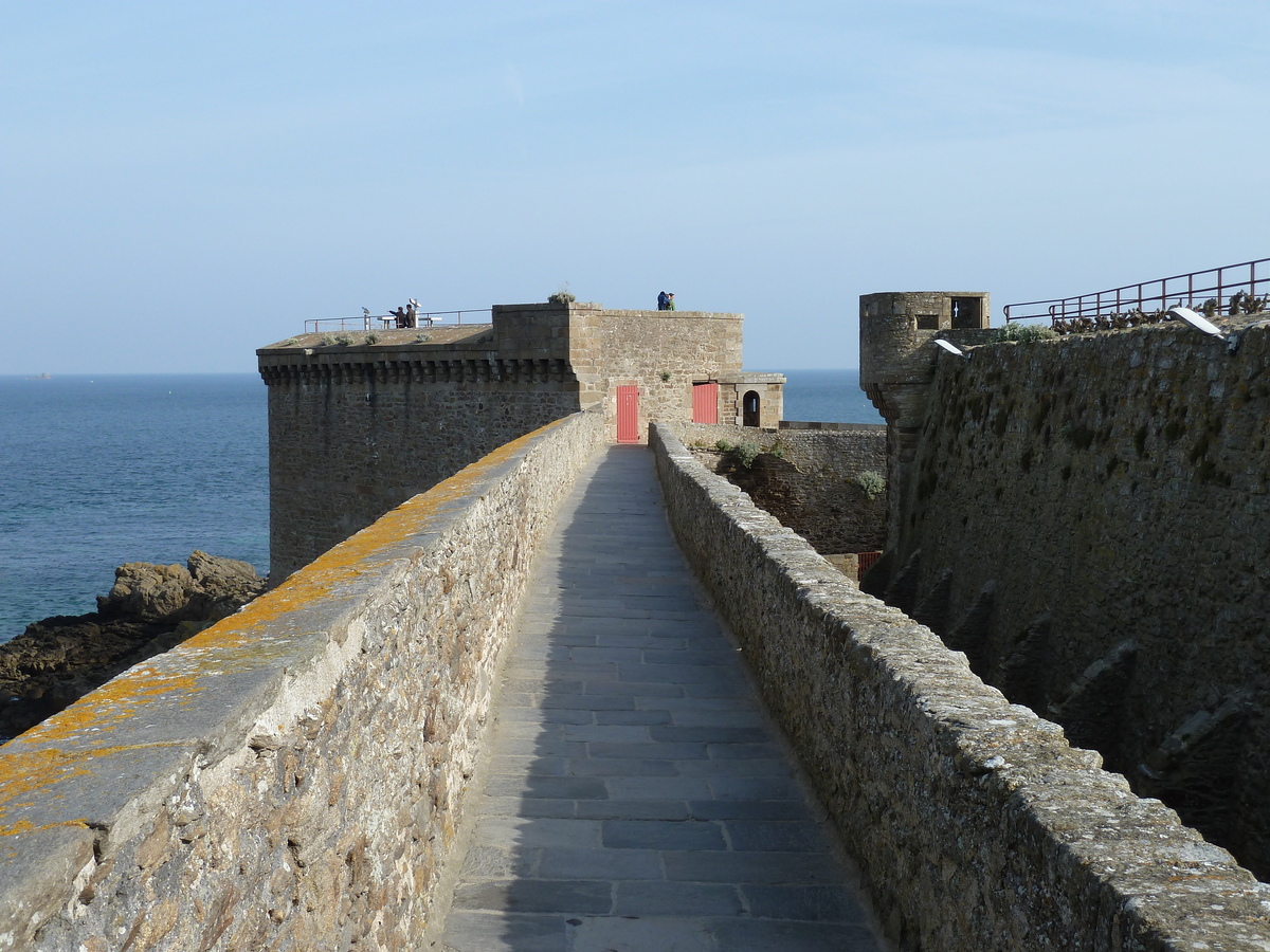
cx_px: 635
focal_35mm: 42
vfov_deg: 34.3
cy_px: 476
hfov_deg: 44.8
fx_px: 1541
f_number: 4
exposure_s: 1/500
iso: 80
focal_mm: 6.9
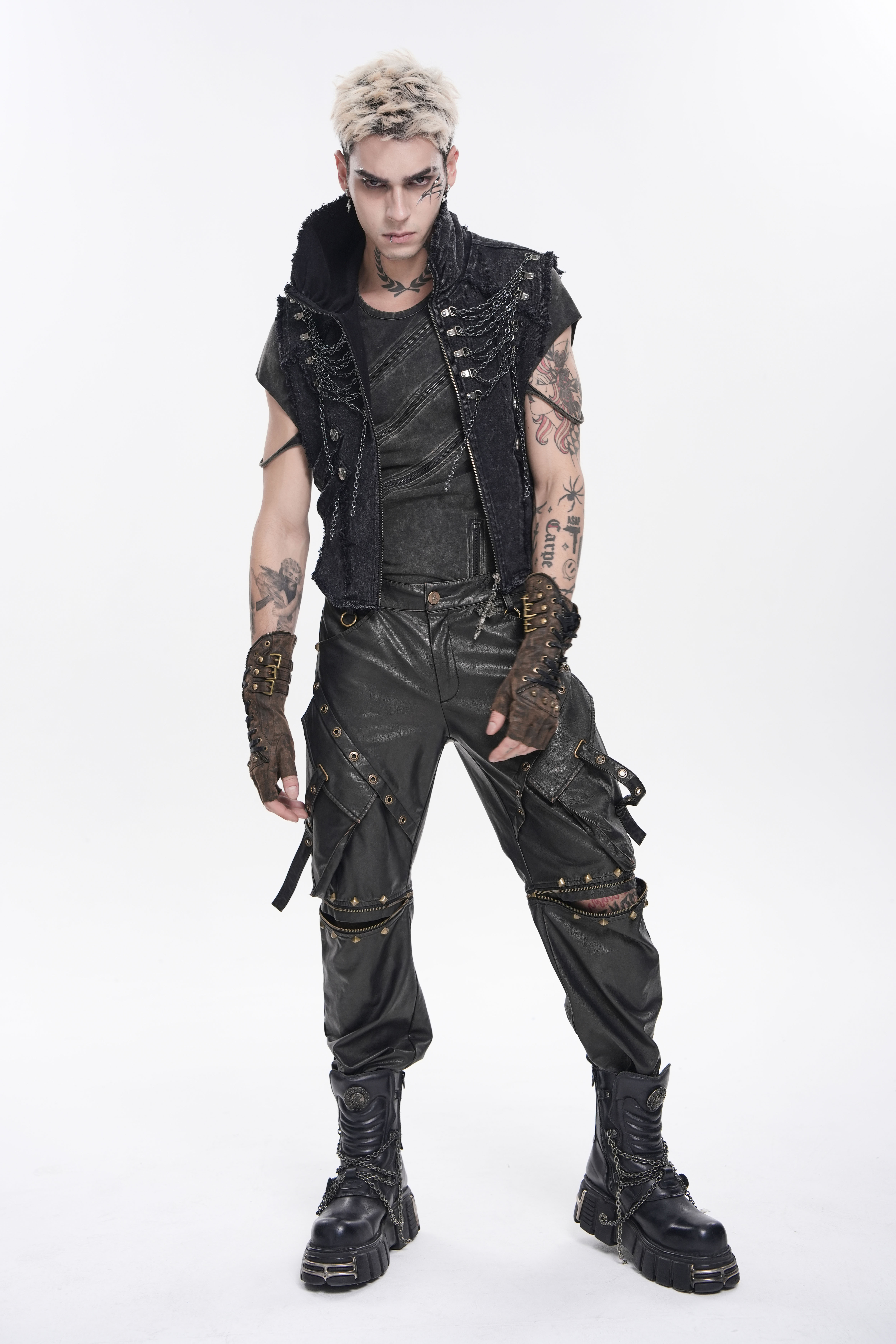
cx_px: 448
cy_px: 672
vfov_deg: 41.1
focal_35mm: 48
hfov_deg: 28.1
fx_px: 1792
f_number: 4
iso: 320
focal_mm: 48
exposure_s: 1/125
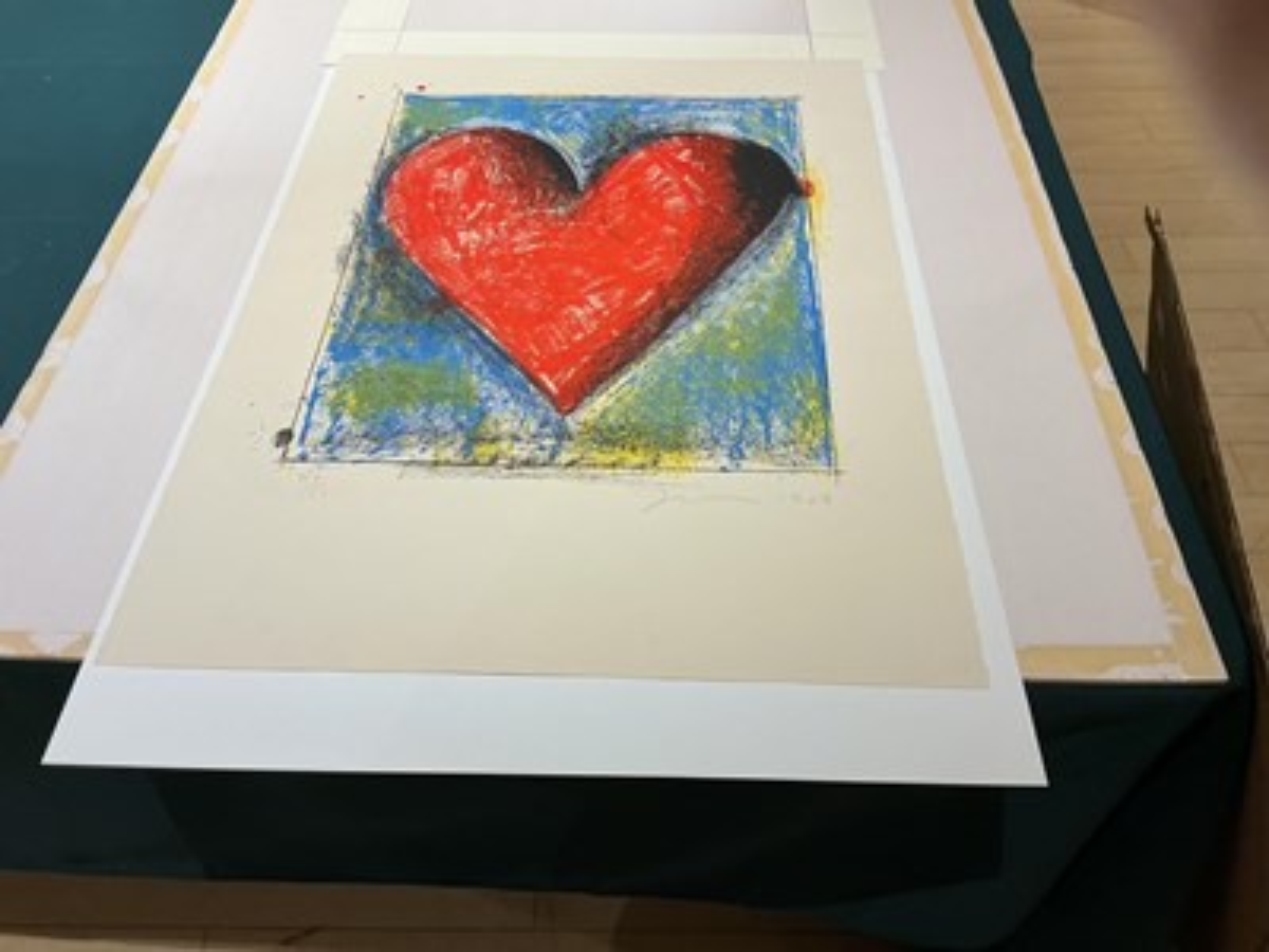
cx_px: 634
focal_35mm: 29
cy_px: 476
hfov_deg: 61.7
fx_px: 1063
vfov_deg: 48.2
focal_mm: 3
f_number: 1.8
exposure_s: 1/100
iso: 40
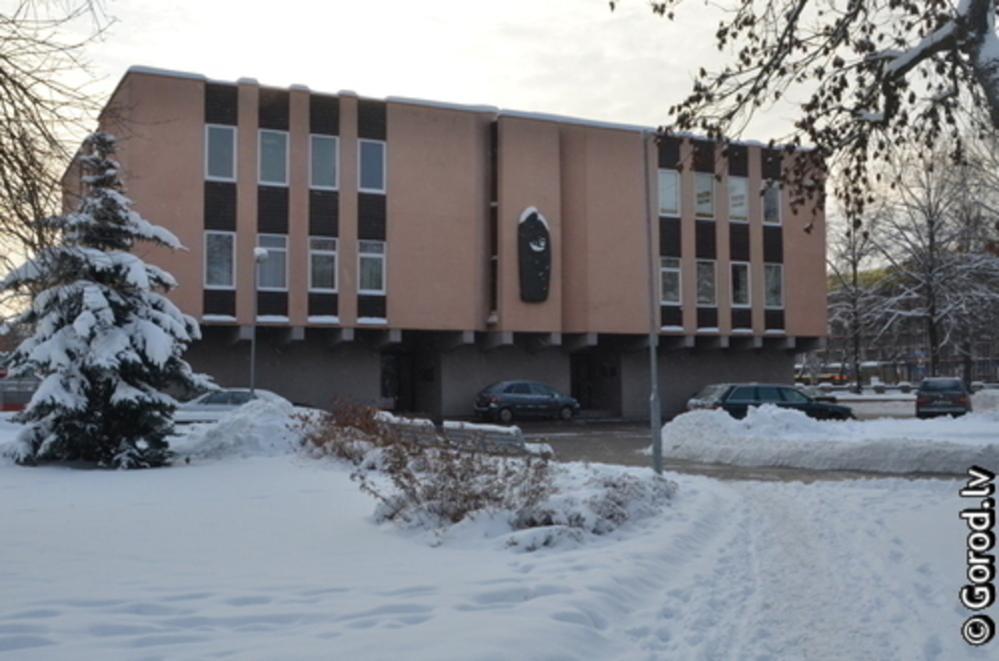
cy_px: 330
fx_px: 1080
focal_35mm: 39
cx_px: 500
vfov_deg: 34.0
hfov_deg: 49.7
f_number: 16
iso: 640
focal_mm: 26
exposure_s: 1/125
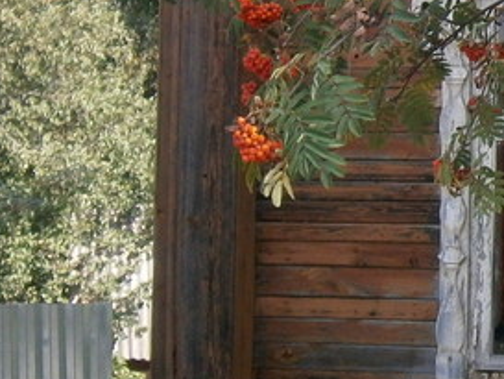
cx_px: 857
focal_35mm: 158
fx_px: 2301
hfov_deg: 11.7
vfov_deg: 9.4
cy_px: 65
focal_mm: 6.4
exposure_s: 1/200
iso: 80
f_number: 3.1
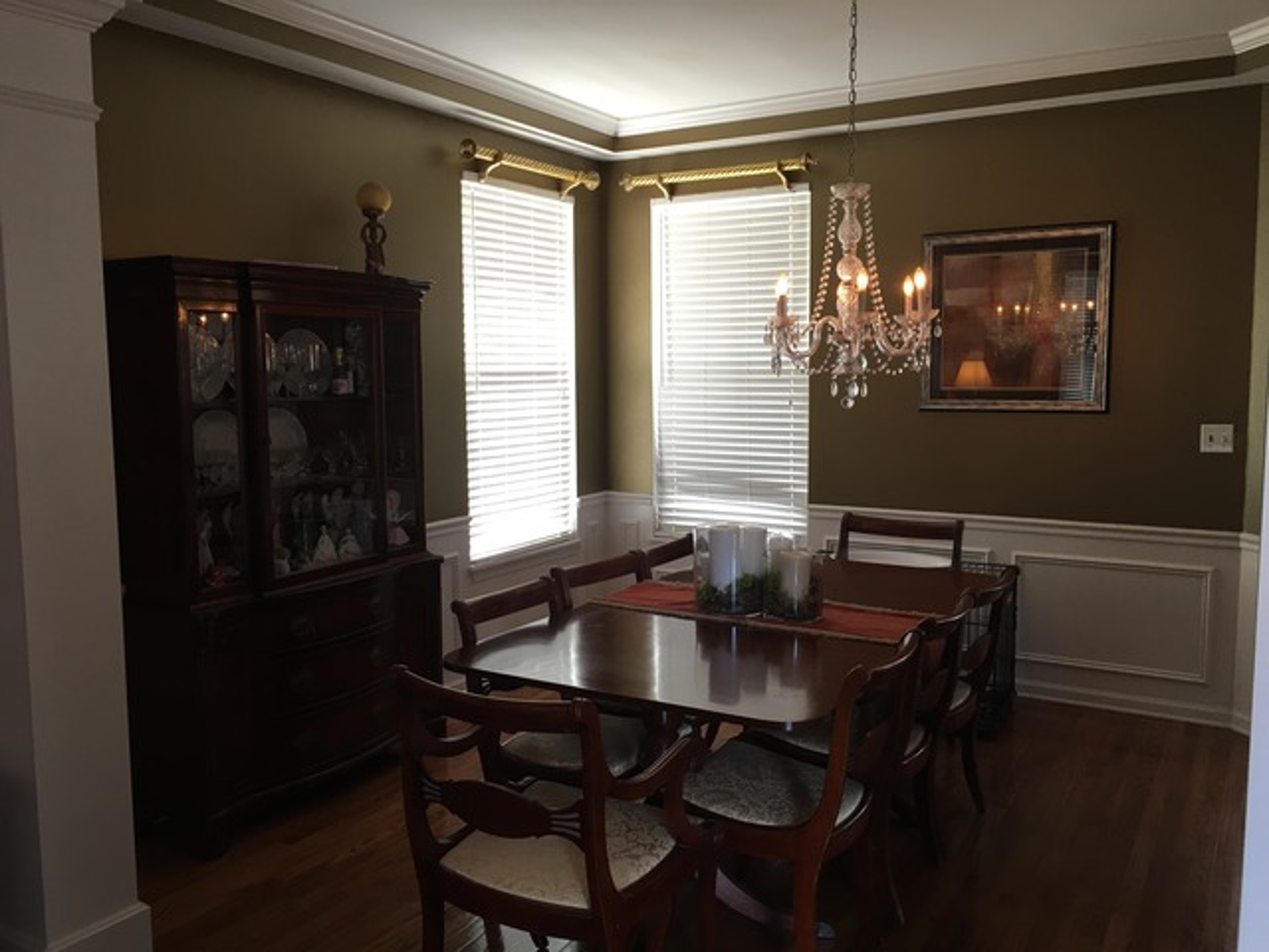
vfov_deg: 48.2
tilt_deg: -5.5
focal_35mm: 29
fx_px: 1063
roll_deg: +0.3
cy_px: 476
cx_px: 634
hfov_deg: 61.7
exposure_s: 1/15
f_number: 2.2
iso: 32
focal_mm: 4.15
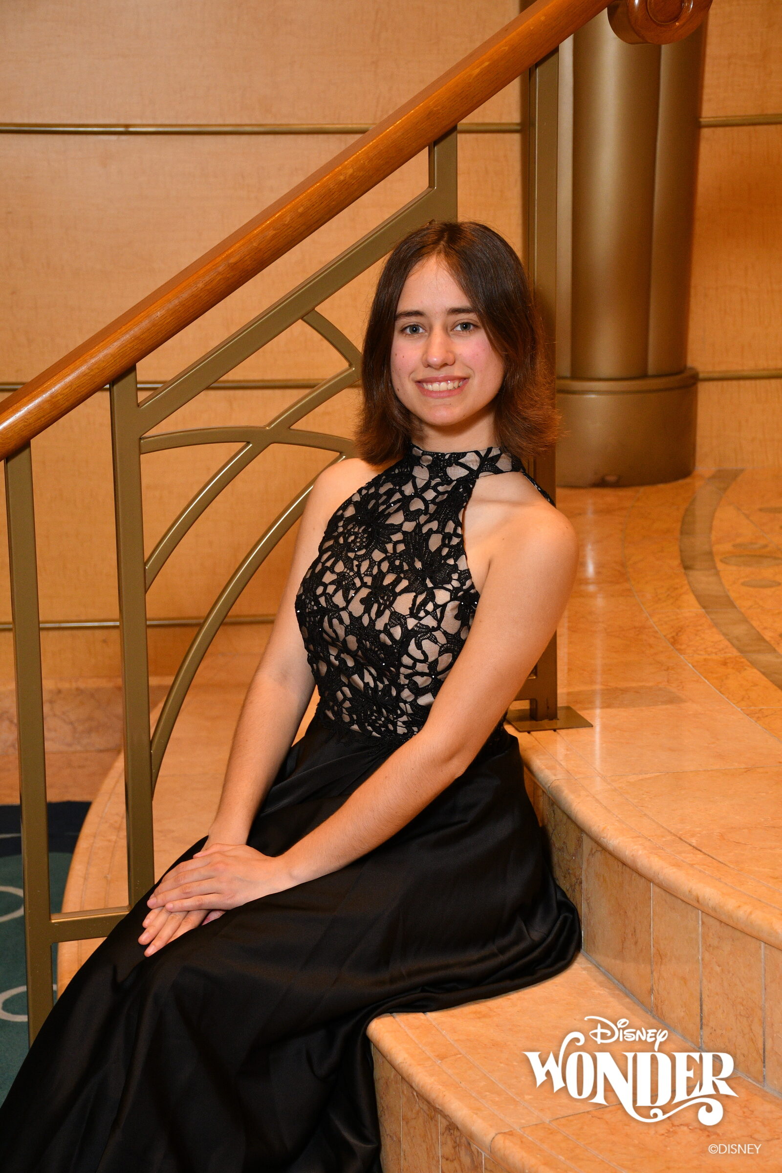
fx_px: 2444
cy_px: 586
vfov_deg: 27.0
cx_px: 391
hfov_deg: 18.2
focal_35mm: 75
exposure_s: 1/60
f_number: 5.6
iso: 640
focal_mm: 50
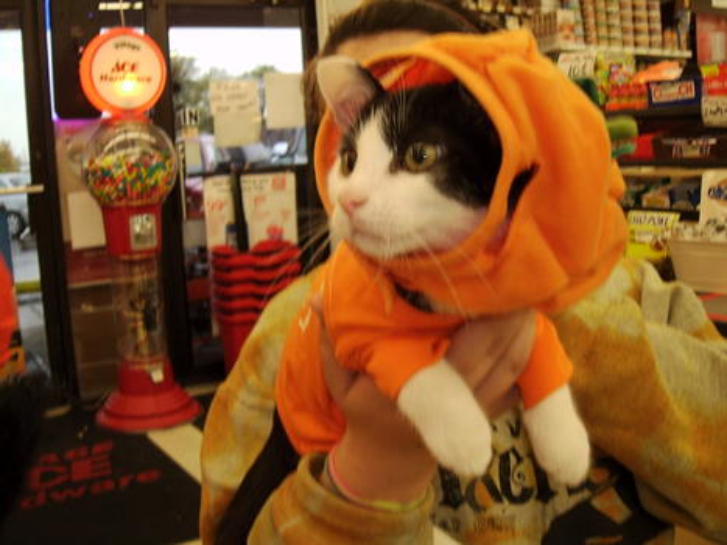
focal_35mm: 36
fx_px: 756
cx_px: 364
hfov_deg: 51.4
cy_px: 272
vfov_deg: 39.6
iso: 100
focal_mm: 6.3
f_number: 3.9
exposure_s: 1/30
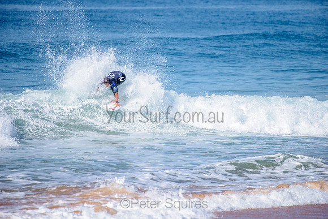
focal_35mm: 500
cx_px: 164
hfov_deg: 4.1
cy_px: 110
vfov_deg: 2.8
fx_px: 4556
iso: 160
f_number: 5.6
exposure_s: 1/2000
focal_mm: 500
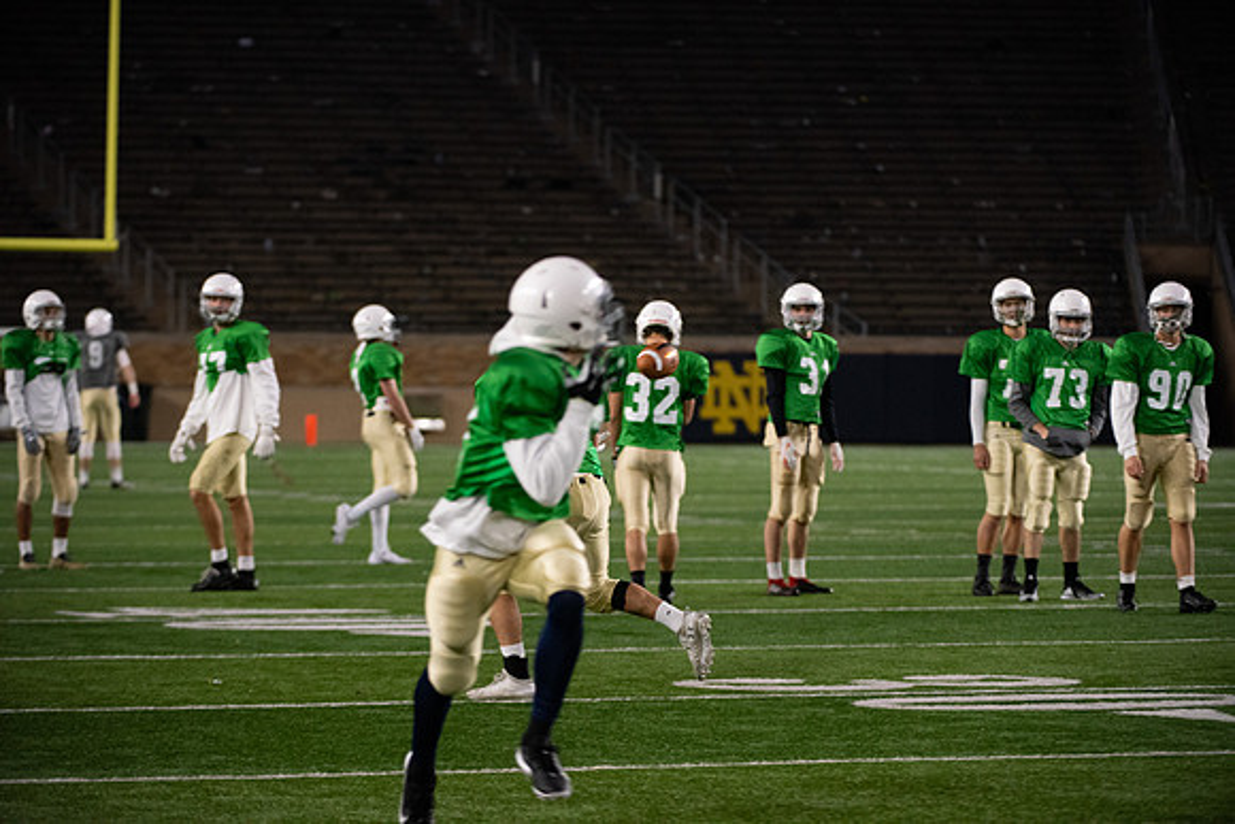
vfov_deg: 6.9
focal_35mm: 200
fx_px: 6862
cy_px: 412
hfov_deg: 10.3
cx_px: 618
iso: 3600
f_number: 4
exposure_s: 1/500
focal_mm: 200
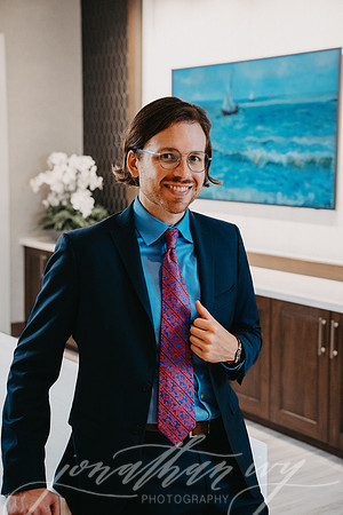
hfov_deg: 22.6
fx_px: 857
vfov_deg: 33.4
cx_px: 172
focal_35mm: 60
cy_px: 258
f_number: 4.5
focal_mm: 60
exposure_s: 1/125
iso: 1600
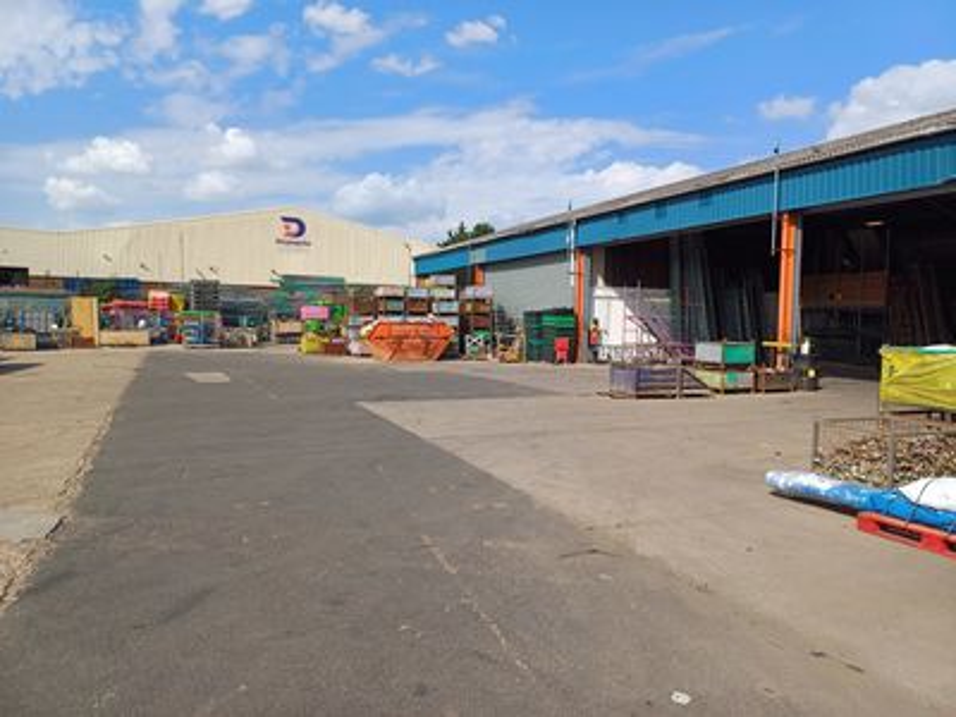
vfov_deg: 54.9
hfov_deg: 69.4
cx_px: 478
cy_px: 358
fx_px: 690
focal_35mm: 25
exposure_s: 1/1259
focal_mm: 4.65
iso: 50
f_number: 1.8
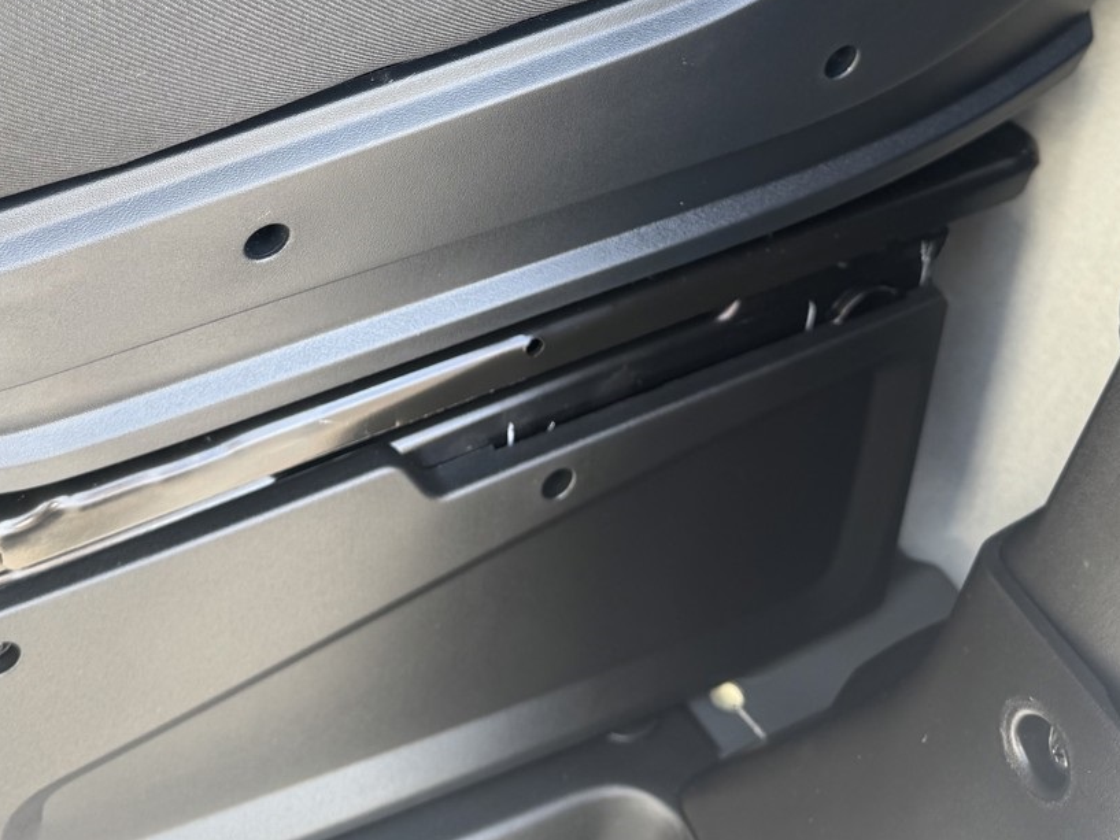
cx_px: 413
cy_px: 41
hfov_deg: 40.1
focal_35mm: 47
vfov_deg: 29.3
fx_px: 1521
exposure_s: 1/121
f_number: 1.78
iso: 100
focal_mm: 6.76
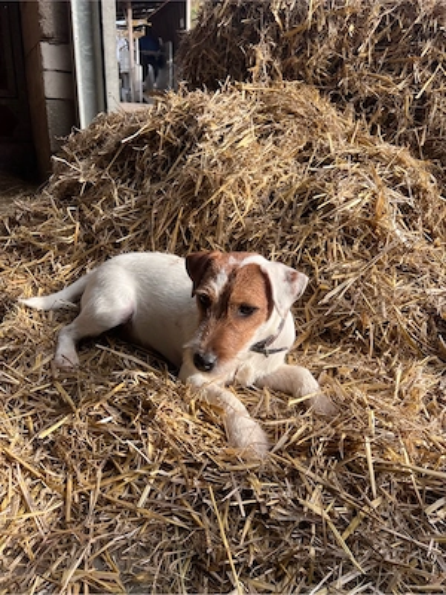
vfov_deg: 67.3
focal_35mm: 26
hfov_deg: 53.1
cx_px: 223
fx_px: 447
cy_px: 298
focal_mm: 5.7
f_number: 1.5
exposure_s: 1/1377
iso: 50
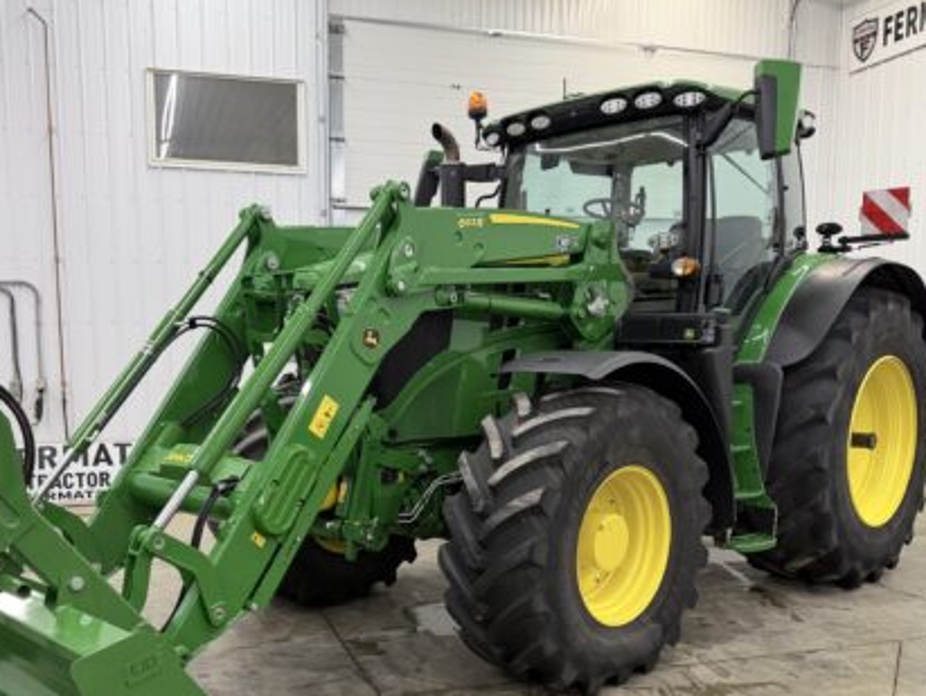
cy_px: 464
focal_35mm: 35
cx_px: 426
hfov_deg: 52.5
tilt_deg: -7.5
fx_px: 937
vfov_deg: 40.3
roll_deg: +0.0
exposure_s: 1/120
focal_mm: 6.76
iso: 200
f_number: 1.78
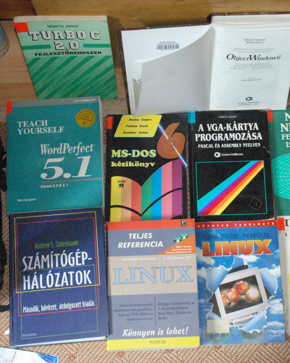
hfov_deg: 24.8
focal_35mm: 61
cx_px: 204
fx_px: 654
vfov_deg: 31.0
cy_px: 183
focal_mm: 26
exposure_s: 1/60
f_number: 7.1
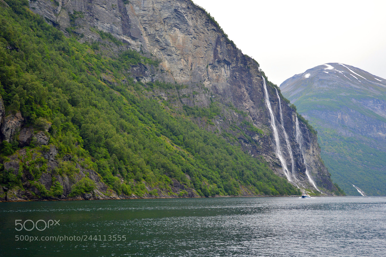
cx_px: 193
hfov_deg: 41.1
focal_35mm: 48
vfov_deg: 28.0
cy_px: 128
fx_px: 514
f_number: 4.5
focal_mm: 32
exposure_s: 1/1000
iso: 400
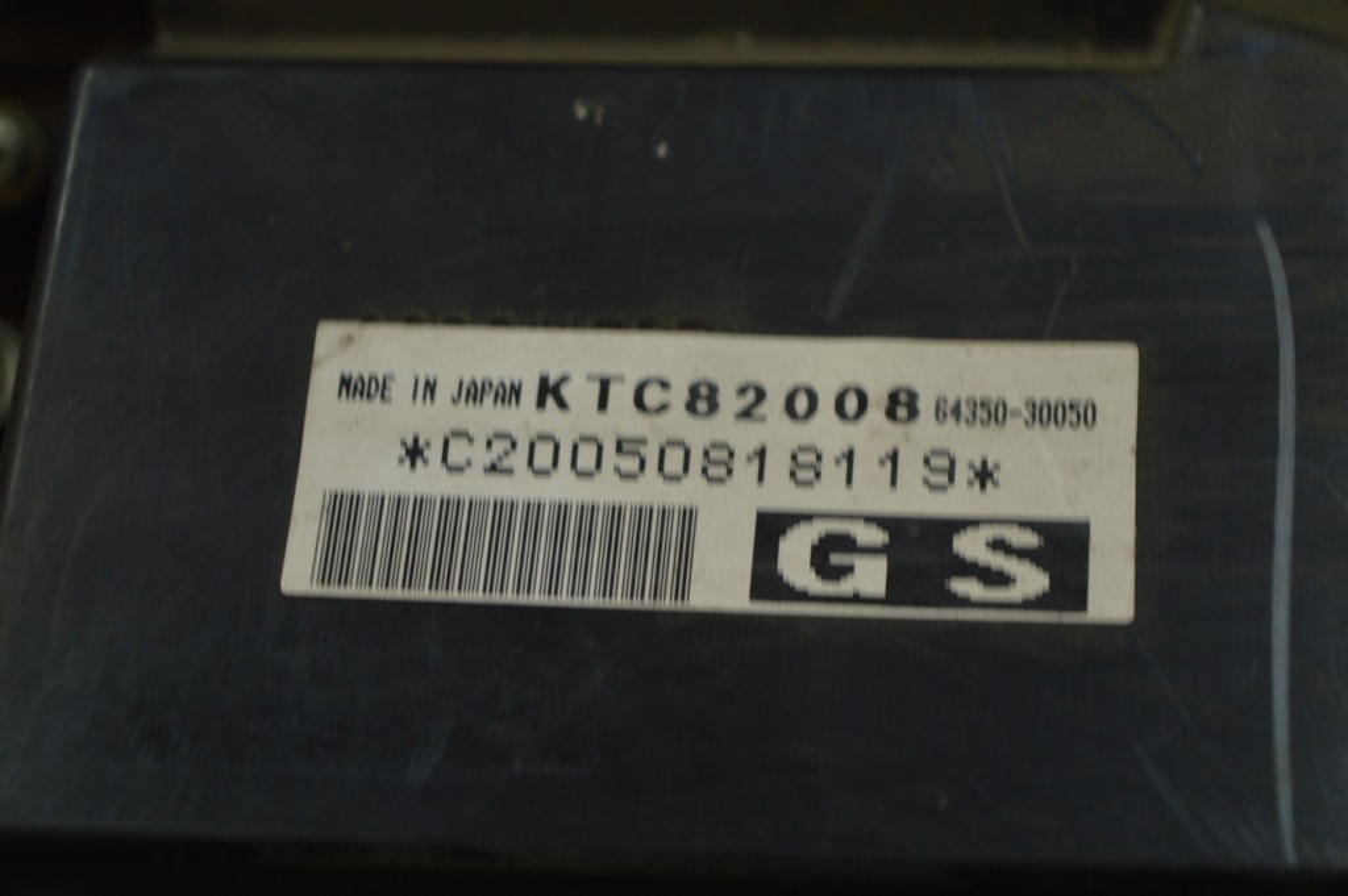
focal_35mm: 82
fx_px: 3087
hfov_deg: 24.6
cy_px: 448
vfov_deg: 16.5
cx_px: 674
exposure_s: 1/15
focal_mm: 55
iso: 400
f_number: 5.6
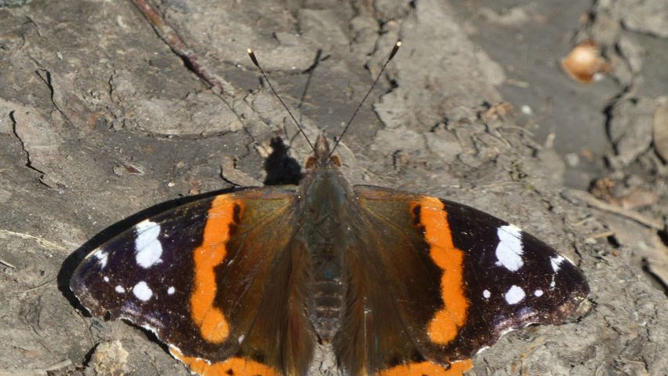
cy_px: 221
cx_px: 334
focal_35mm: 827
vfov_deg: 1.5
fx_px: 14651
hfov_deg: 2.6
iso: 80
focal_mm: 135.6
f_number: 5.6
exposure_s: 1/160
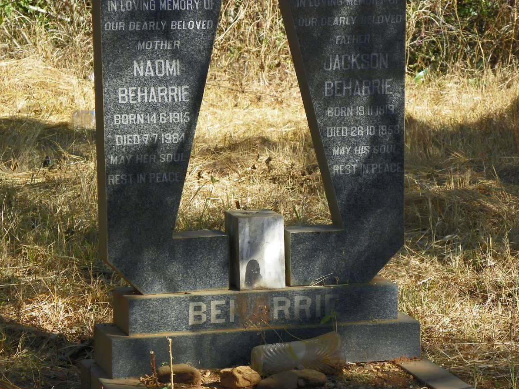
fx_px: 2443
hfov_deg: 12.1
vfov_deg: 9.1
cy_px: 194
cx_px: 260
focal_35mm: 163
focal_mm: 28.8
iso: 64
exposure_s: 1/160
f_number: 4.5
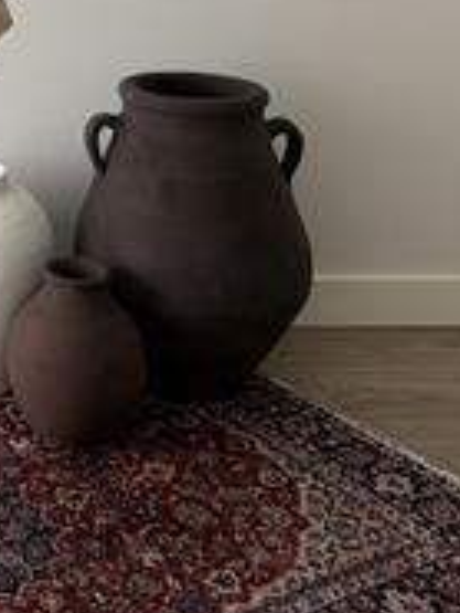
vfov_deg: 26.7
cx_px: -129
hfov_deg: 19.7
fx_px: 1221
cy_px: 12
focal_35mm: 69
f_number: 1.78
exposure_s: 1/111
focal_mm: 6.76
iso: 200
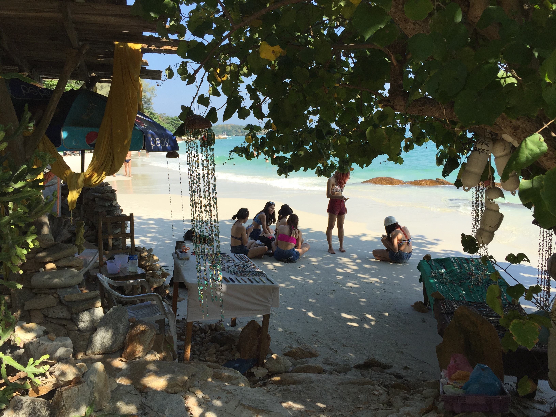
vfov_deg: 48.2
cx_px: 278
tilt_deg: -8.7
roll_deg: +0.8
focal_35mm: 29
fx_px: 466
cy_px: 208
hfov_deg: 61.7
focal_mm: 4.15
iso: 32
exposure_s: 1/1412
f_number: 2.2
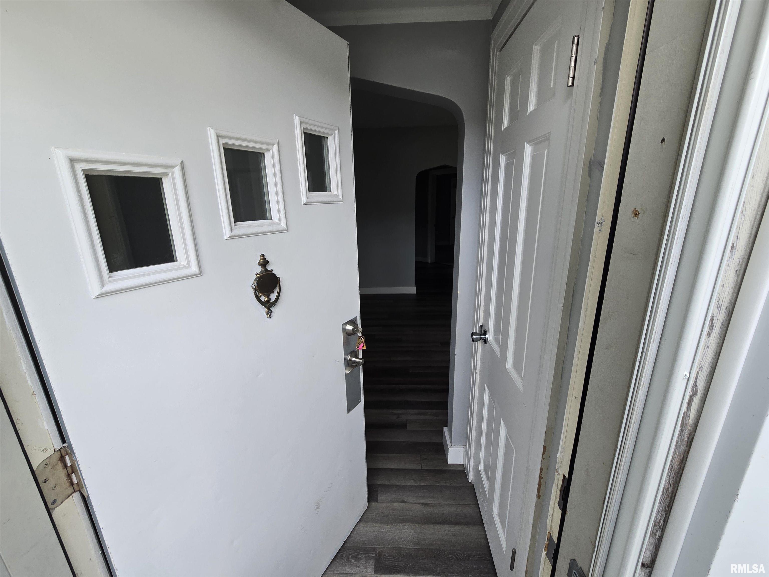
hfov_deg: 106.2
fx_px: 289
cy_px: 288
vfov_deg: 89.9
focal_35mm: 13
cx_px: 384
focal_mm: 2.2
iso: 50
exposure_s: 1/120
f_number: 2.2
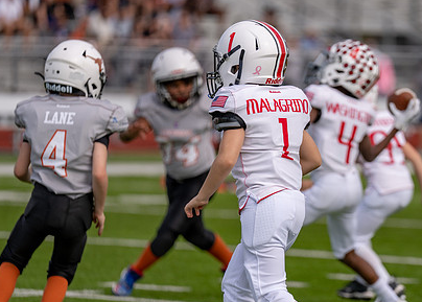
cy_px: 180
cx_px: 341
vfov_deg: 4.2
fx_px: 4125
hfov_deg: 5.9
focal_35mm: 344
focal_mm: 200
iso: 160
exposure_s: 1/3200
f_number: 2.8
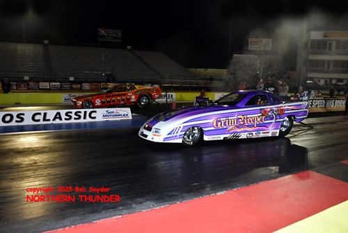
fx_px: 232
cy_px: 116
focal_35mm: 24
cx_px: 174
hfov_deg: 73.7
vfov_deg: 53.2
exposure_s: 1/250
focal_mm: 16
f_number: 5
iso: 1000
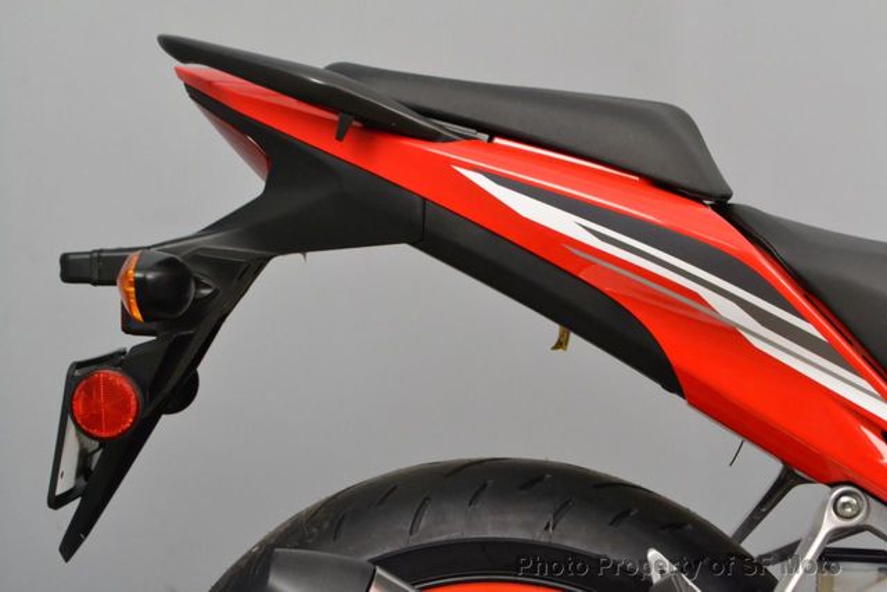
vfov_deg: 17.5
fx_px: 1922
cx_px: 444
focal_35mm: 78
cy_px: 296
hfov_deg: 26.0
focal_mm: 52
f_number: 11
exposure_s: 1/60
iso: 3200
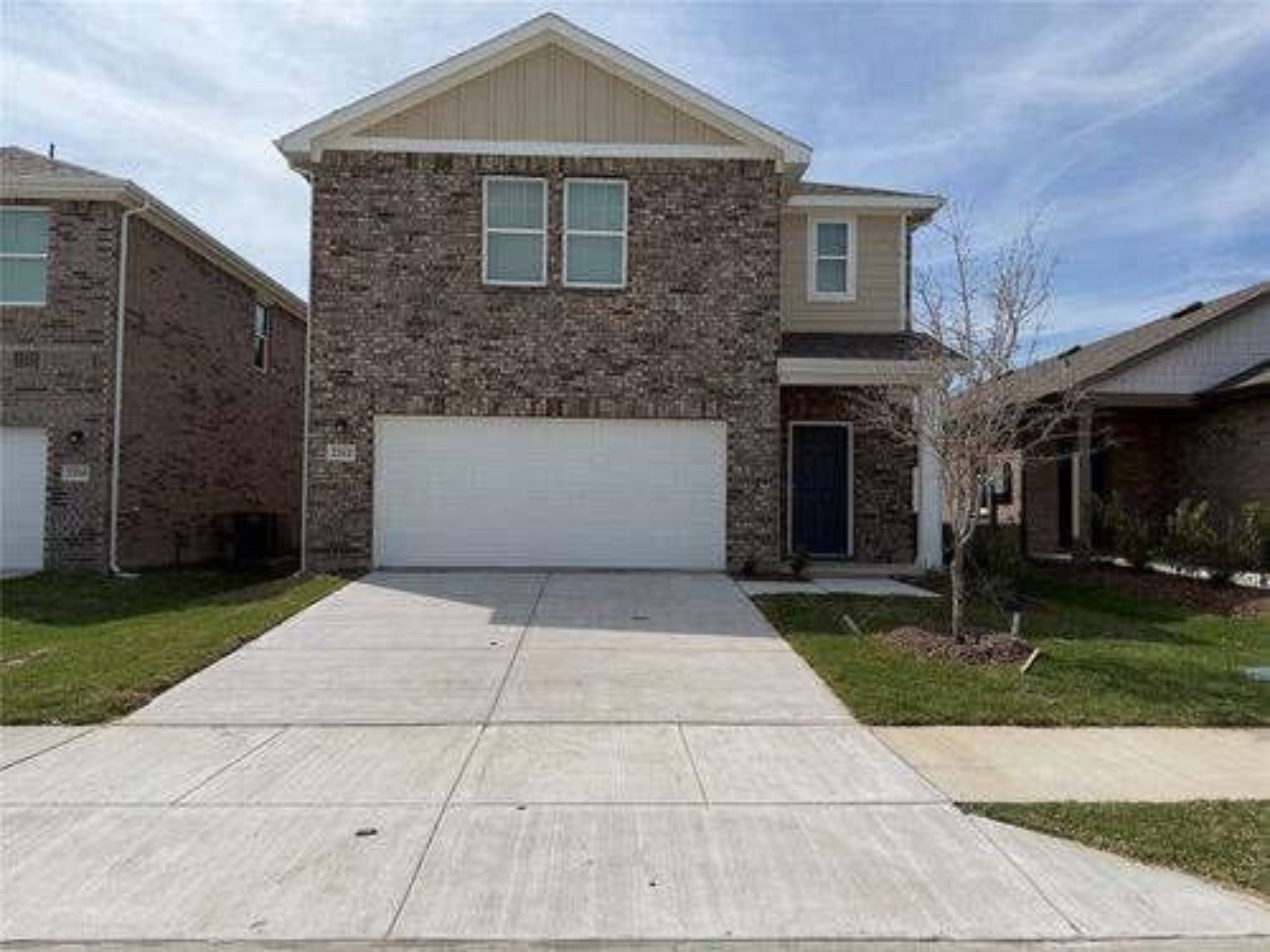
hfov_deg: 71.6
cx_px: 635
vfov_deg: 56.8
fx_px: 881
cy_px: 476
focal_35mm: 24
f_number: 1.78
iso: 80
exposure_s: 1/9091
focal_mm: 6.76
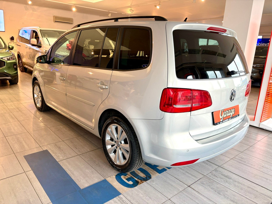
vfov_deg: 53.1
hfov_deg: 67.3
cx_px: 136
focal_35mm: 26
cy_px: 102
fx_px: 204
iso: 100
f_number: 1.6
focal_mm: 5.96
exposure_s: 1/100
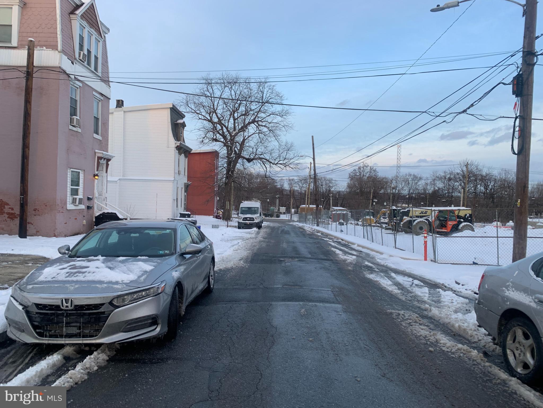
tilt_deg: -1.7
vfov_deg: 53.1
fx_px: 408
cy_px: 204
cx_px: 272
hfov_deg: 67.3
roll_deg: -0.3
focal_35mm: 26
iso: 25
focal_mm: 4.25
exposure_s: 1/122
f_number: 1.8
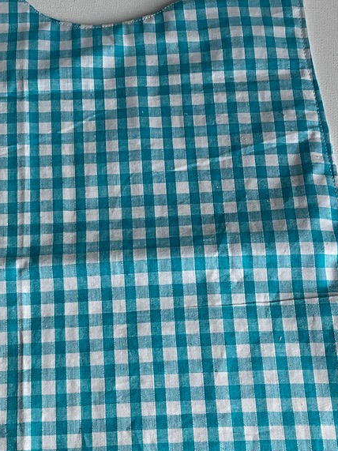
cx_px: 143
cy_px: 227
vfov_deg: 29.8
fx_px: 847
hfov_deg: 22.6
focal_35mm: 65
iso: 25
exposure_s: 1/781
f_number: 1.8
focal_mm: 3
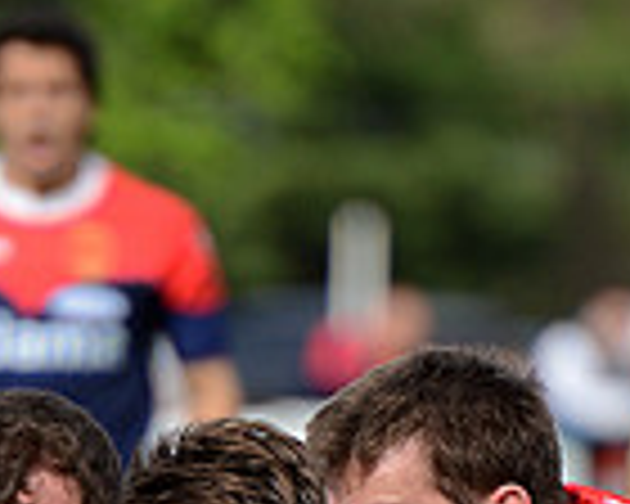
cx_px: 18
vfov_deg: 1.5
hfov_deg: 1.8
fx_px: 19578
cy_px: 781
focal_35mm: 1050
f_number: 4
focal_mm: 270
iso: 400
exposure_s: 1/1250
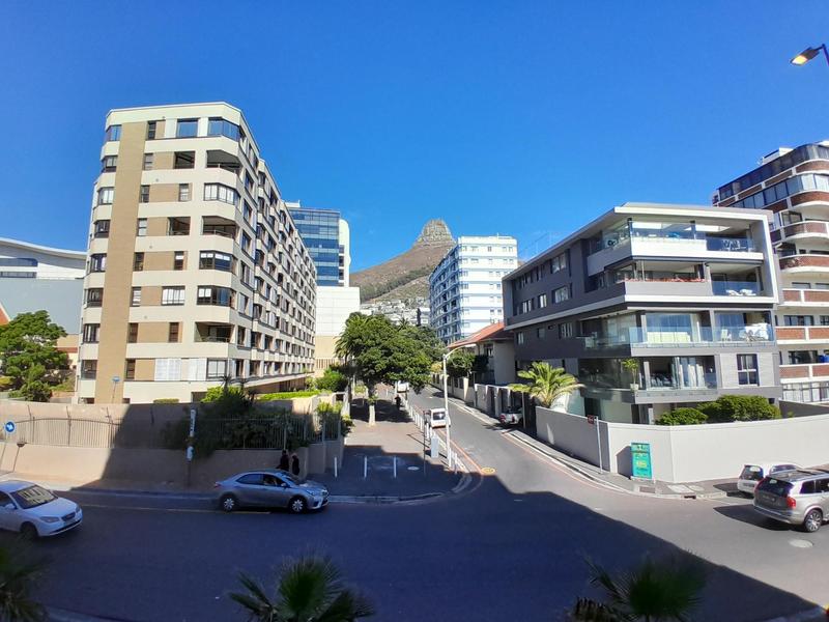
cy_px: 311
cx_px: 414
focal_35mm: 17
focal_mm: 1.46
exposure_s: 1/1656
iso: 40
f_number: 2.2
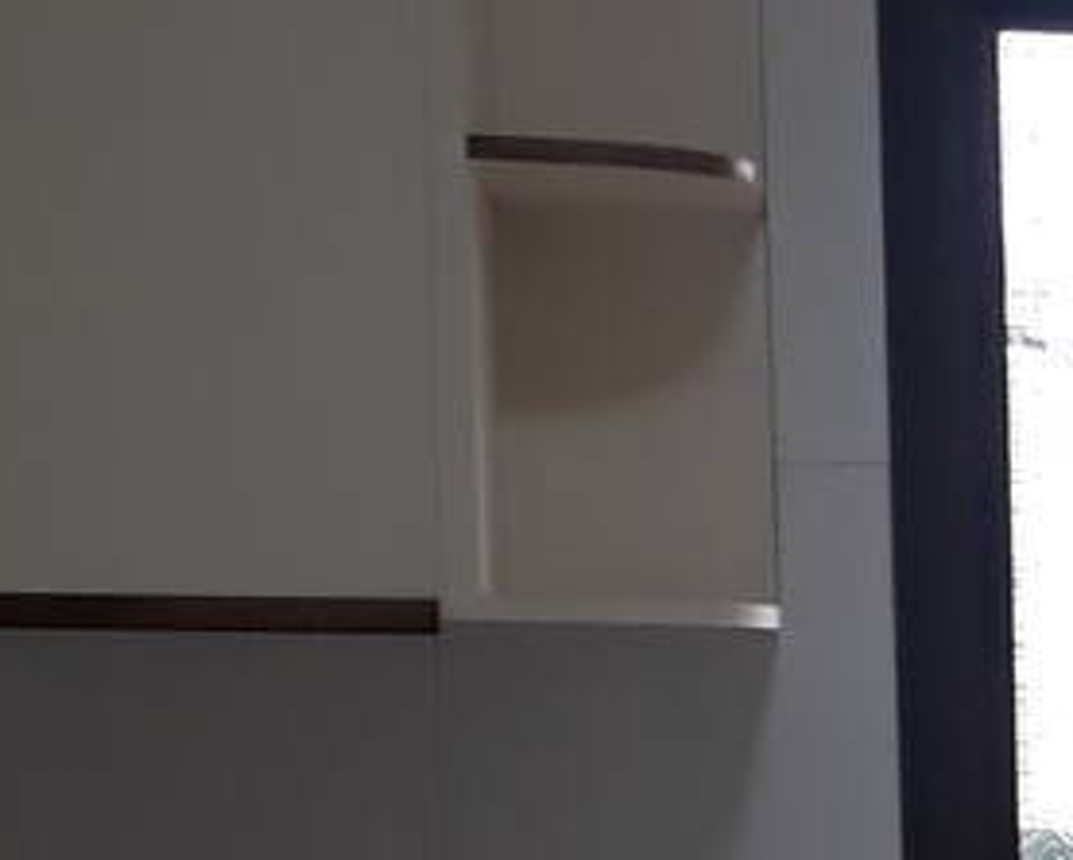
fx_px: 4354
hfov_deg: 11.7
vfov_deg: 11.0
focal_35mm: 137
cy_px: 1096
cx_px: 2499
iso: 64
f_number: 1.9
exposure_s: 1/60
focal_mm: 3.6
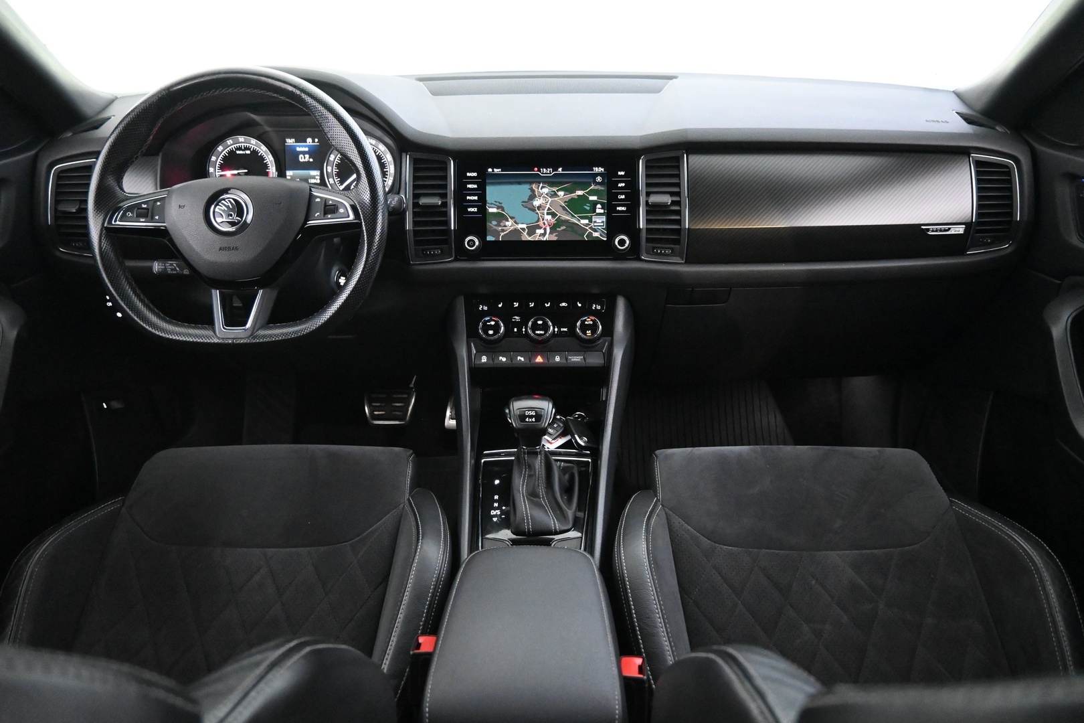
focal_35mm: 24
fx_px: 723
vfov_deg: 53.1
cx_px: 542
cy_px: 362
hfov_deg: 73.7
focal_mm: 16
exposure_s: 1/25
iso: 8000
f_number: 3.5
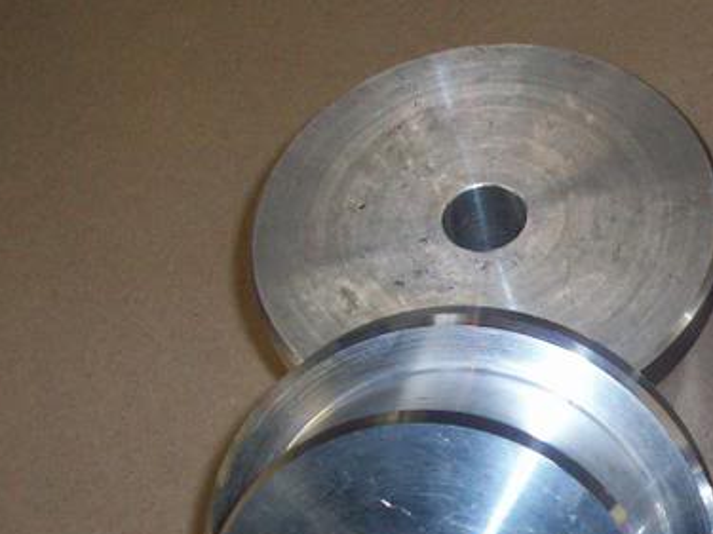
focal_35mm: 79
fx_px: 1627
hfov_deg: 23.6
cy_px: 464
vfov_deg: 18.4
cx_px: 730
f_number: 2.8
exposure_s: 1/64
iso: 160
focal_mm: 6.2
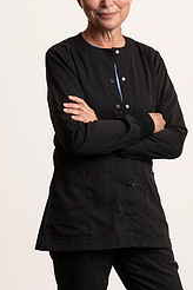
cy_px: 134
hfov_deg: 7.2
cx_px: 128
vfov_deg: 10.7
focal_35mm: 192
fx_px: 1544
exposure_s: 1/125
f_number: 8
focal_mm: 105
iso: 64
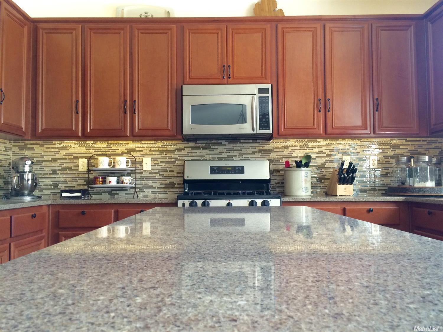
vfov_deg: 48.2
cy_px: 166
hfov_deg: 61.7
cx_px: 222
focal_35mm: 29
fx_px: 371
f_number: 2.2
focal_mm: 4.15
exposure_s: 1/30
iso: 100
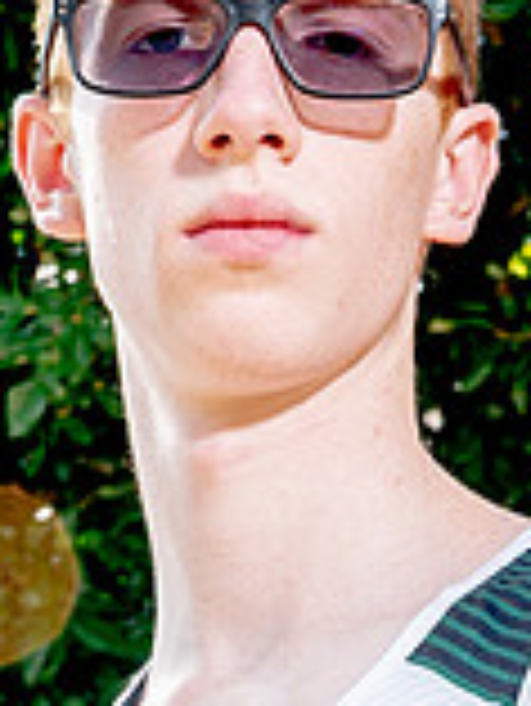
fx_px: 3901
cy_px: 790
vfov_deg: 10.2
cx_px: 197
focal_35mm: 191
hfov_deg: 7.8
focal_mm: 39
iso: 100
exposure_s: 1/125
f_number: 8
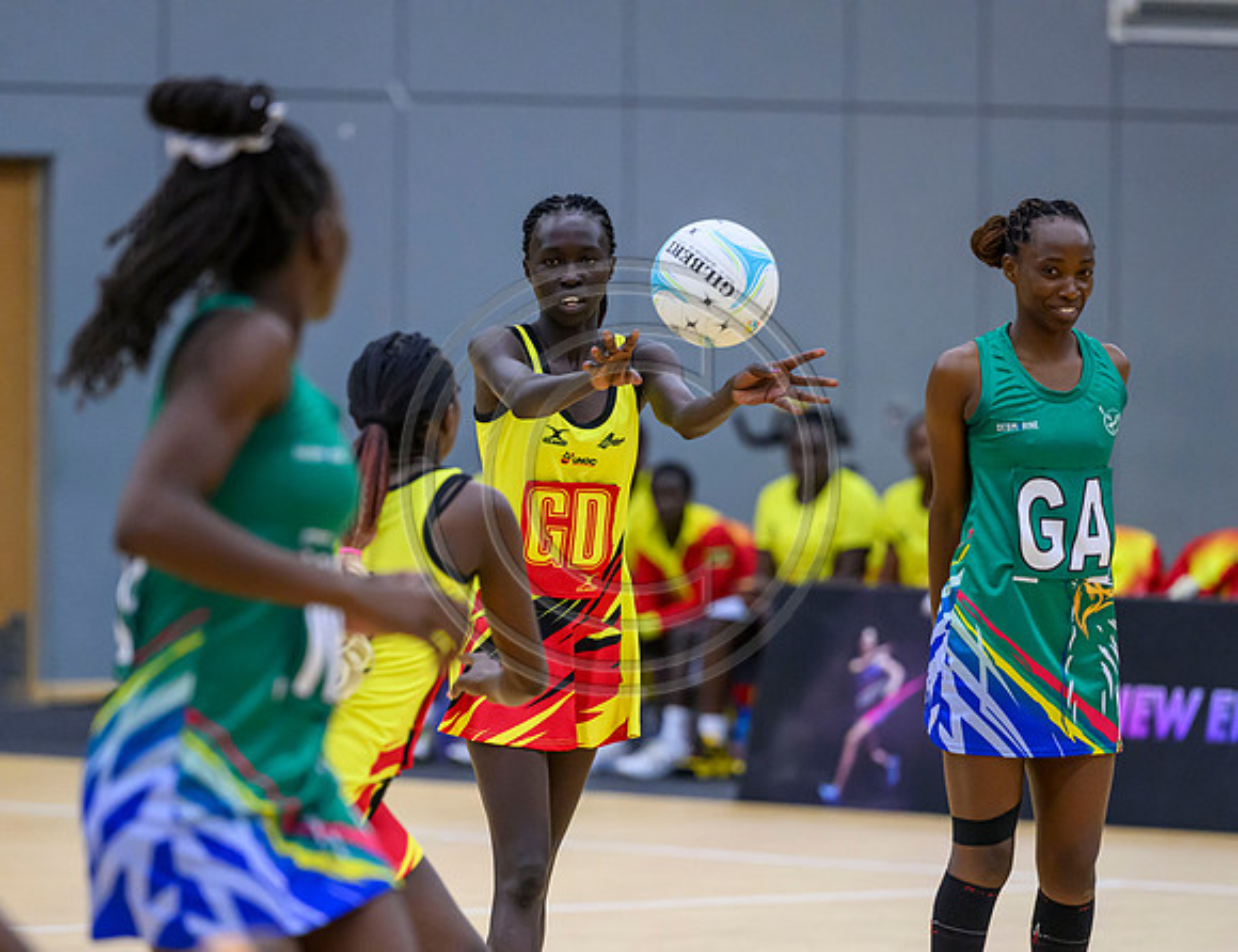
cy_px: 587
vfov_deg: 5.6
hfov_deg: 7.2
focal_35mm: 271
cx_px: 553
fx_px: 9780
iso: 4000
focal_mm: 200
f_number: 3.2
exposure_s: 1/1000
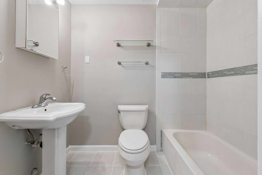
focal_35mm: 14
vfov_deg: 81.2
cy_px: 88
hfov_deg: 104.3
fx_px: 102
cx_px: 131
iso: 400
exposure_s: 1/15
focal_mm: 14
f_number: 9
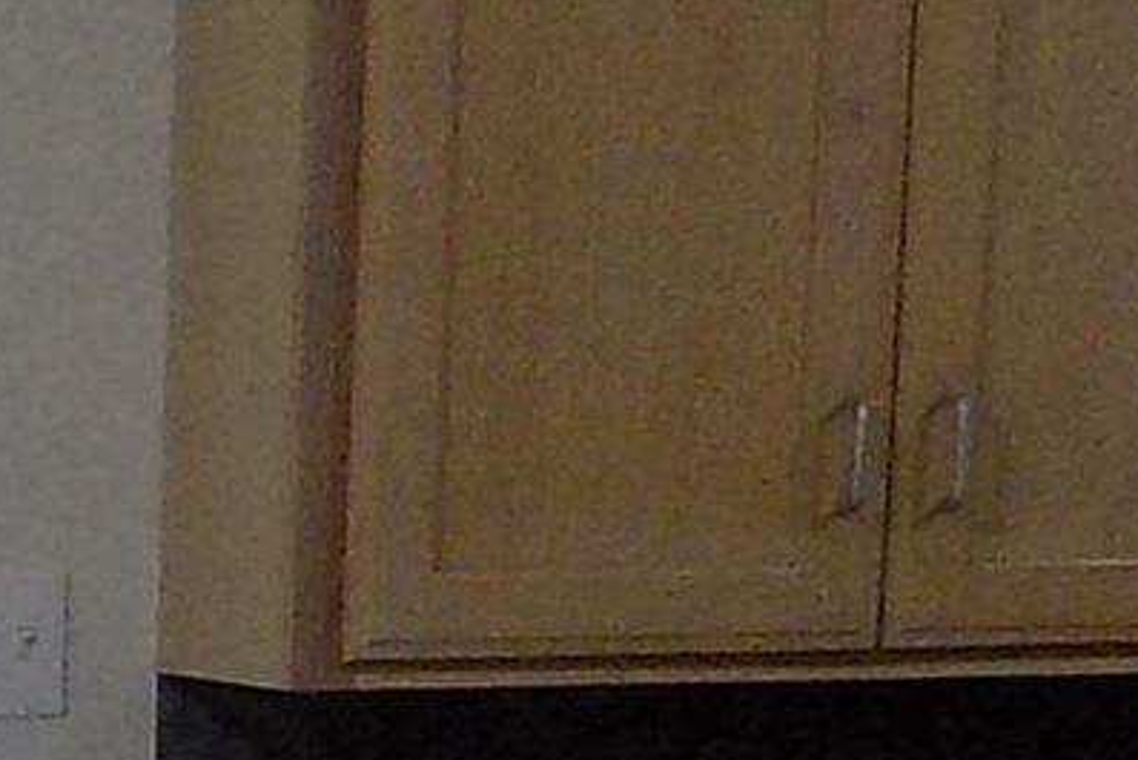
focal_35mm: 185
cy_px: 1767
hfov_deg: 9.7
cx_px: -1714
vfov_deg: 7.0
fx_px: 5850
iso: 160
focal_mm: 4
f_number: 3.1
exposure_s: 1/30
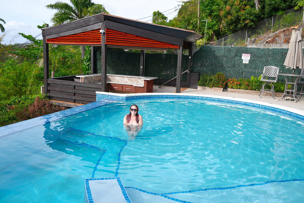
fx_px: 253
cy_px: 102
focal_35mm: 30
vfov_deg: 43.7
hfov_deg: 61.9
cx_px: 152
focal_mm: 30
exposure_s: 1/400
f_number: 4.5
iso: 80
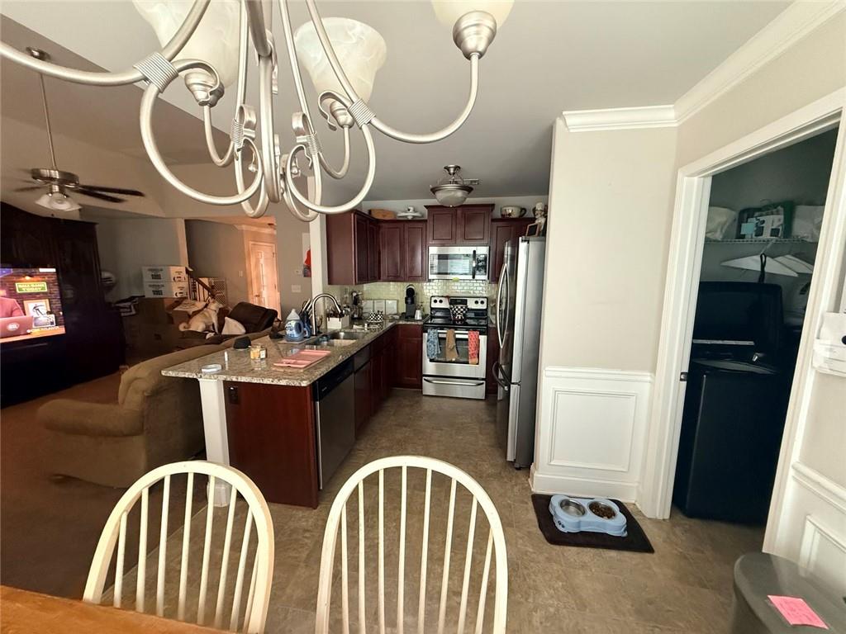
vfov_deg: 85.7
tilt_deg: -8.1
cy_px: 317
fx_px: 342
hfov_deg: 102.1
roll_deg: +0.0
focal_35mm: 14
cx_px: 423
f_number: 2.2
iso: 800
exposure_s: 1/60
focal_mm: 2.22
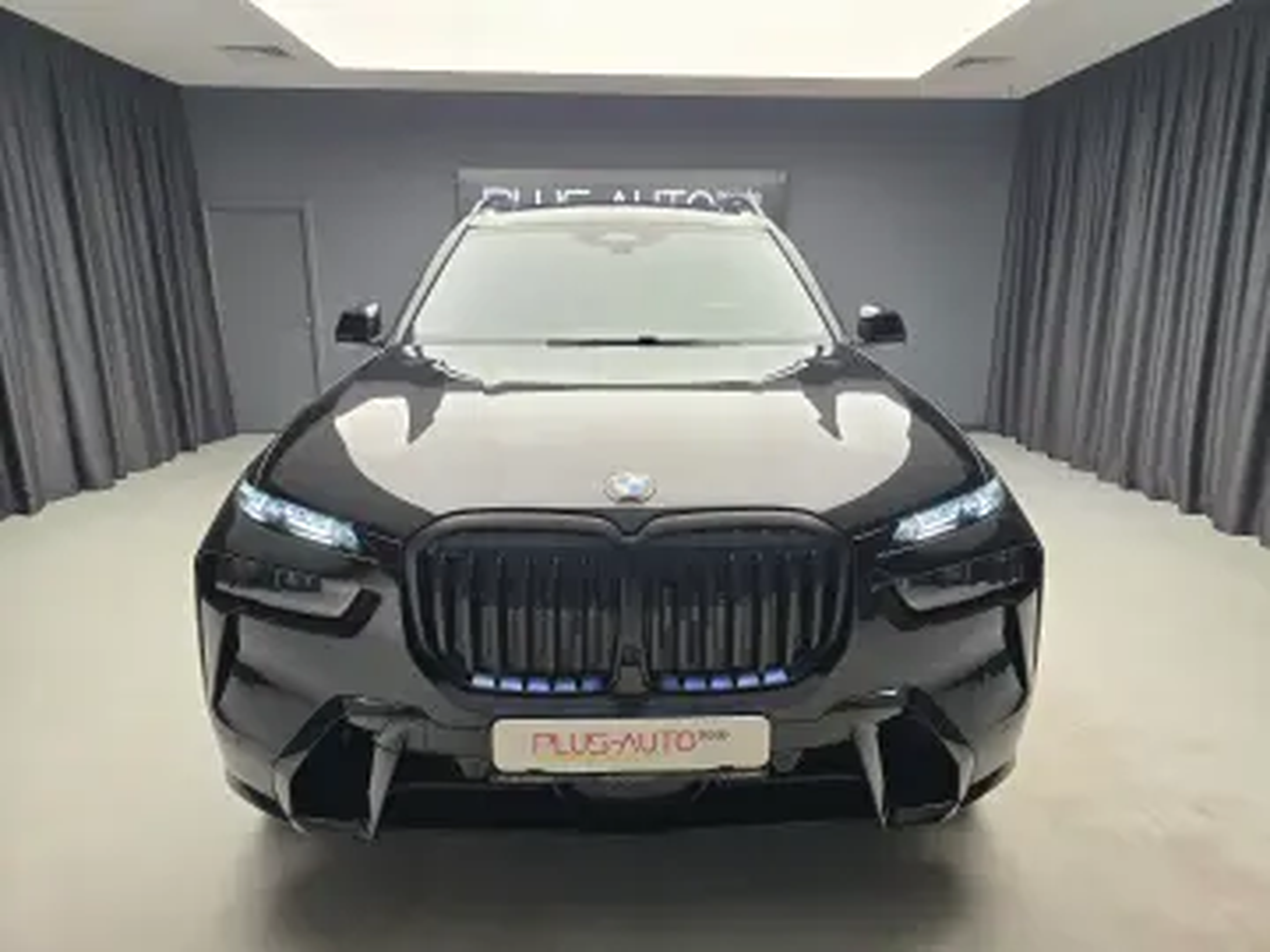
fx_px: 844
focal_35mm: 23
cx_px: 635
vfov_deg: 58.9
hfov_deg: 73.9
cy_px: 476
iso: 80
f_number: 1.7
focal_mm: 6.3
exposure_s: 1/61
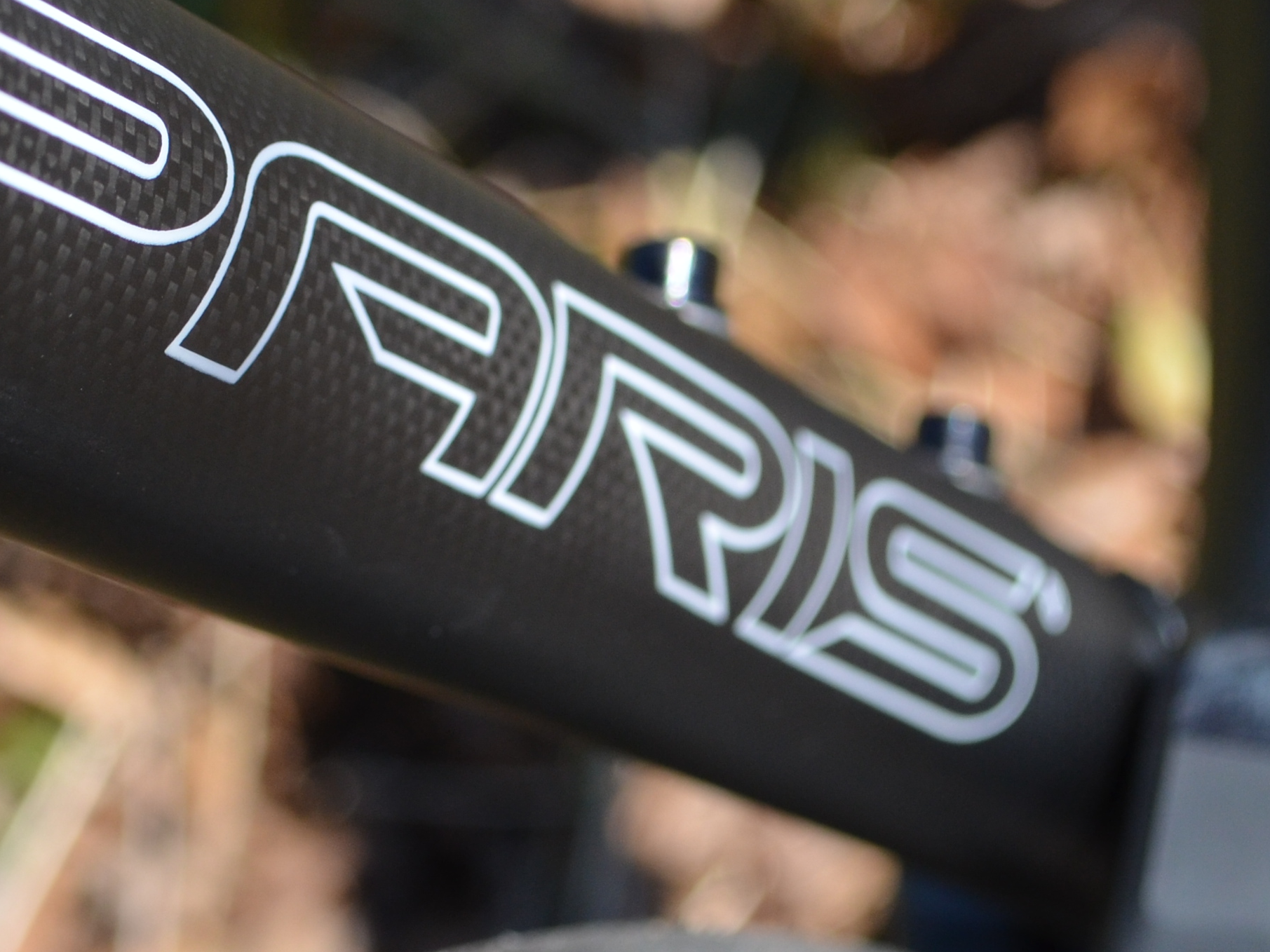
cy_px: 407
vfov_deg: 10.5
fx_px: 5173
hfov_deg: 13.9
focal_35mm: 141
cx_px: 205
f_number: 5.6
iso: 400
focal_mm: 36
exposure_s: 1/1250
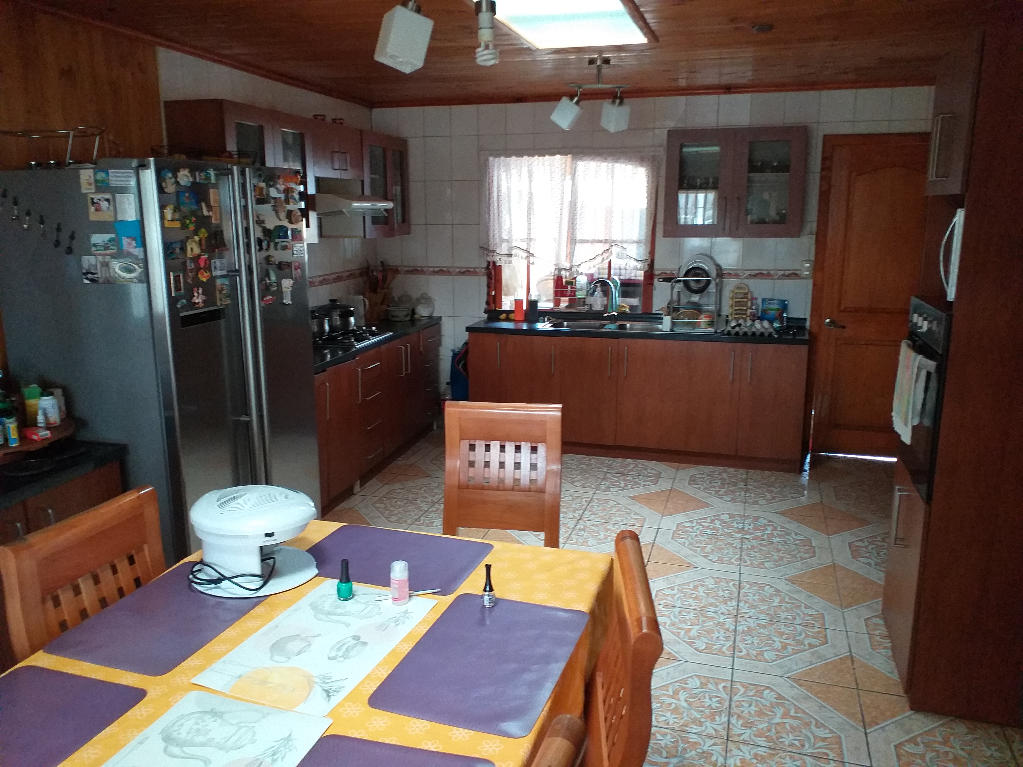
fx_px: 768
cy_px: 384
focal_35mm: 26
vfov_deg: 53.1
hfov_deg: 67.3
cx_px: 512
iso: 200
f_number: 1.9
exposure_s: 1/20
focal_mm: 3.6
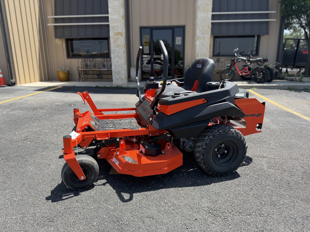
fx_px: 215
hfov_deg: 71.6
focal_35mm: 24
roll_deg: +1.4
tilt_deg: -12.3
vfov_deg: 56.8
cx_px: 155
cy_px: 116
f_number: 1.78
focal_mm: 6.76
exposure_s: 1/2169
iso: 80
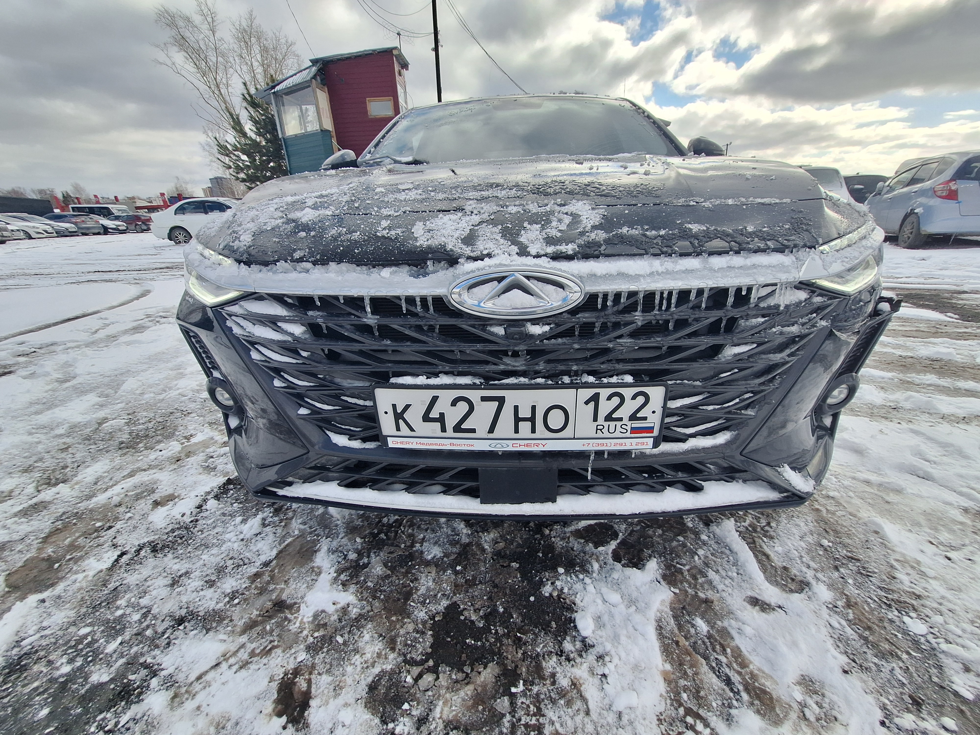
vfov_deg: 89.9
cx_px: 490
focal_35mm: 13
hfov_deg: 106.2
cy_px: 368
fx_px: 368
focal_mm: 1.74
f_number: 2.2
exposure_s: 1/2262
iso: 40
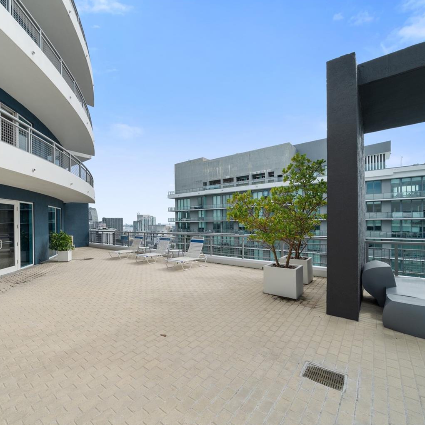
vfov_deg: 87.4
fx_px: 222
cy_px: 219
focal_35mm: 16
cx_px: 143
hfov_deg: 84.5
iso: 500
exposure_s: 1/400
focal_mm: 12
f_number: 9
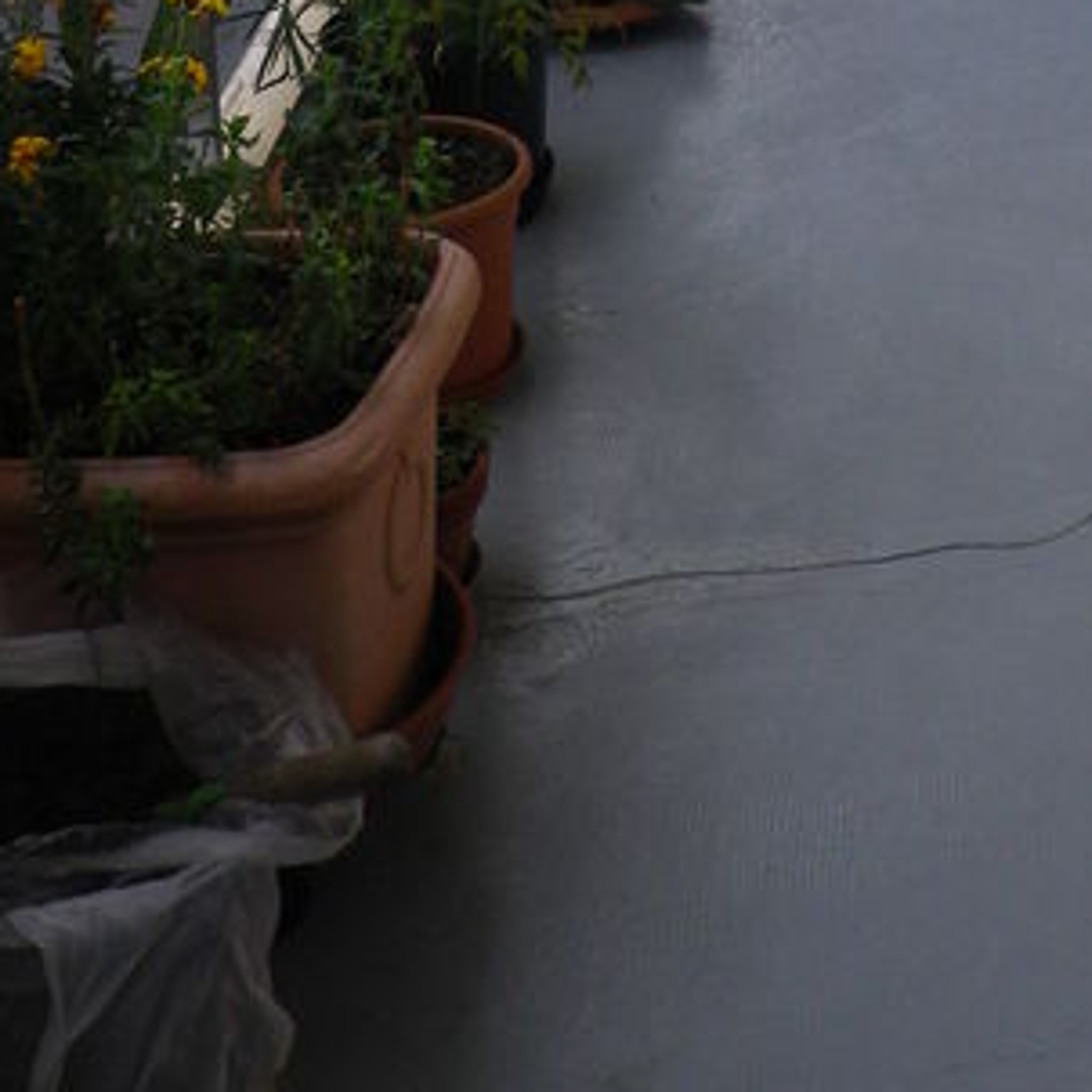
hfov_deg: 21.1
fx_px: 2927
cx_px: 647
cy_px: -571
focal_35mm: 82
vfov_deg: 18.6
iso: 64
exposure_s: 1/60
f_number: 2.6
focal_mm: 4.9
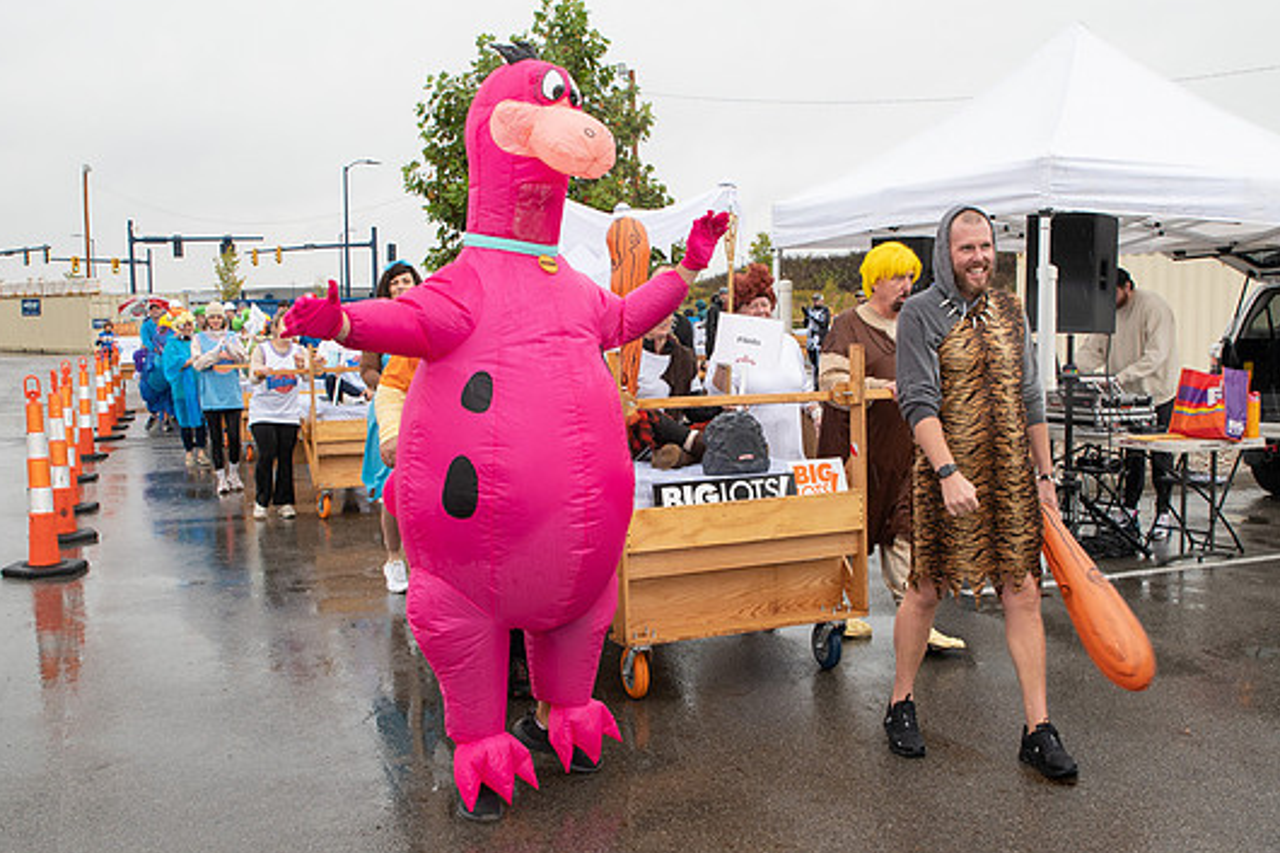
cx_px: 676
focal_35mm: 37
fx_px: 1315
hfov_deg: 51.9
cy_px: 448
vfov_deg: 35.9
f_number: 7.1
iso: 400
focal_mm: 24
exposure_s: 1/200
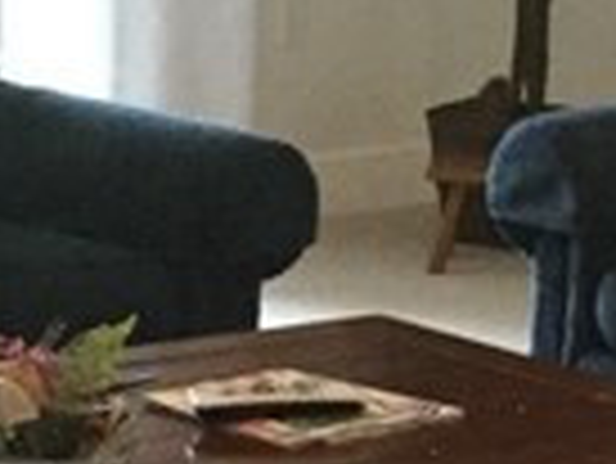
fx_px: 4132
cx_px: -337
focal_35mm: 232
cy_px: 419
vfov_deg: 6.4
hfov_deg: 8.3
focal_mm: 3.3
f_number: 2.4
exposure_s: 1/30
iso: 125
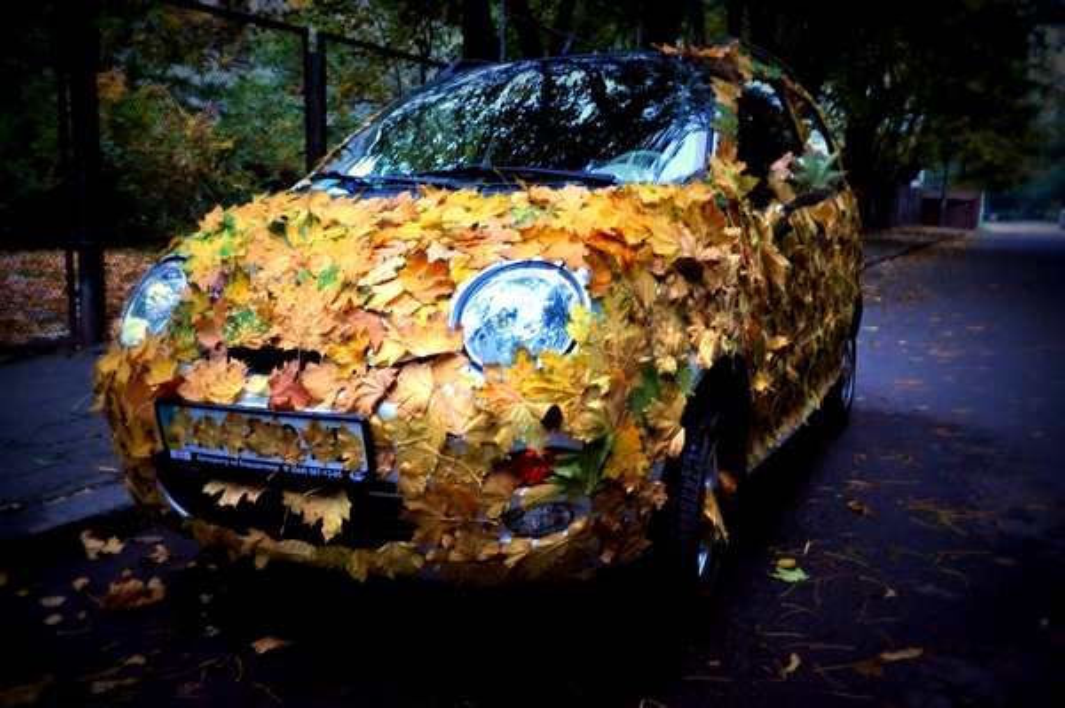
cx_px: 532
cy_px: 354
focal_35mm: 33
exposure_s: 1/15
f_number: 3.8
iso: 2200
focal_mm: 22
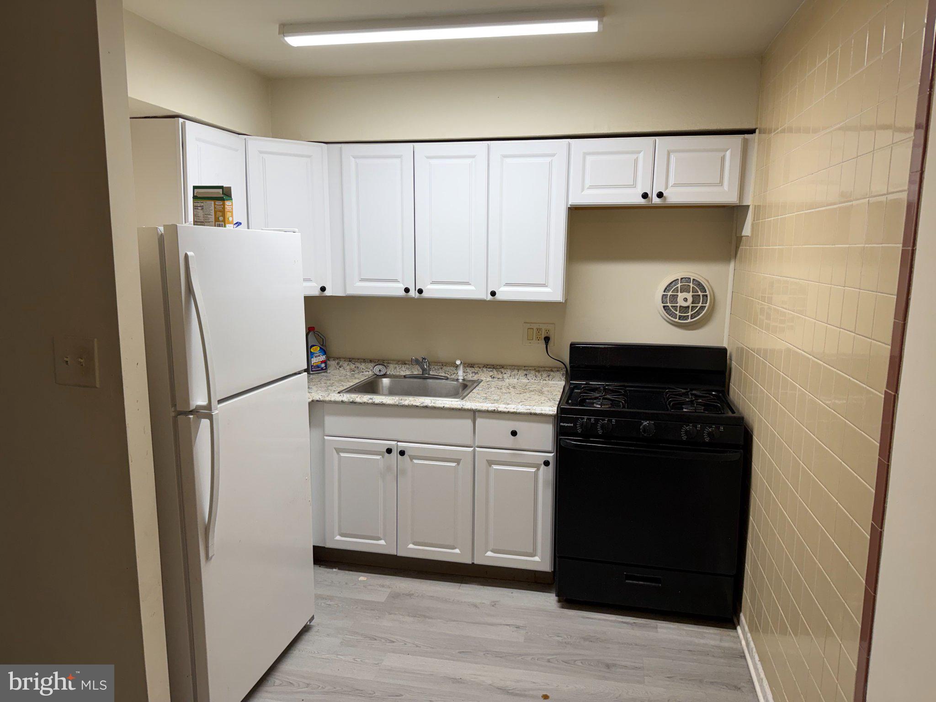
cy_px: 351
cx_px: 468
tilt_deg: -9.6
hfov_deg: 71.6
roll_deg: +0.9
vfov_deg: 56.8
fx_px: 649
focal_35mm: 24
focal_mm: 6.76
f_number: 1.78
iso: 80
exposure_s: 1/120
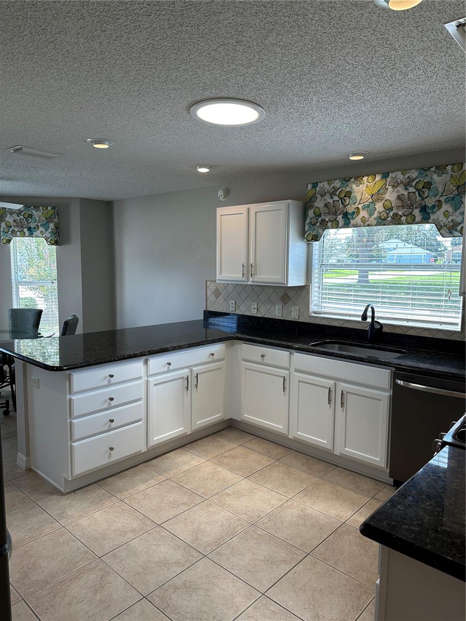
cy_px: 310
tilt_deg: -5.8
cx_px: 233
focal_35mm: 24
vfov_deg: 71.6
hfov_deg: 56.8
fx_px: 431
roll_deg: -1.3
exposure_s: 1/165
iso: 100
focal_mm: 6.86
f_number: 1.78
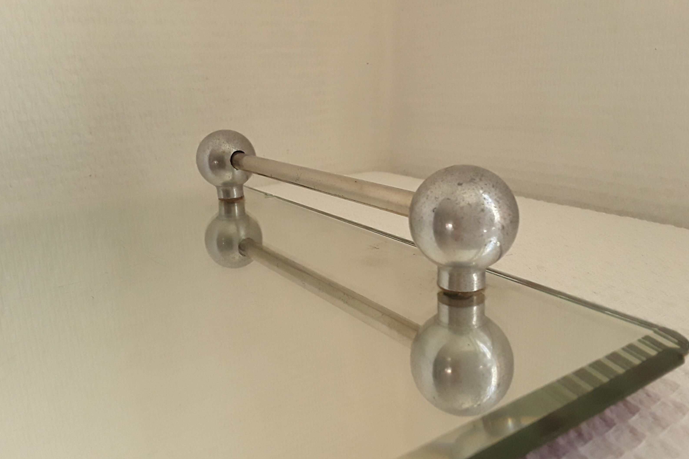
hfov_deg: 63.7
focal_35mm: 29
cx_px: 344
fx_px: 555
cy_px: 225
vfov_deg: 45.0
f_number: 1.9
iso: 200
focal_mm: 2.91
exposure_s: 1/223
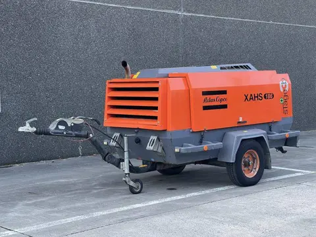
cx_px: 158
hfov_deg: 30.3
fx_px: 584
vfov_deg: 22.9
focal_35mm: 64
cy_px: 118
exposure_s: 1/99
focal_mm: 7.5
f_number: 2.2
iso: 40
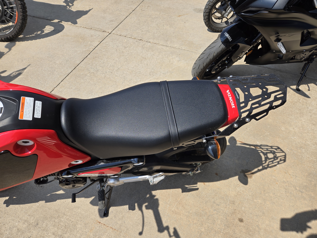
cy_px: 119
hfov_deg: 73.9
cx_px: 158
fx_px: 211
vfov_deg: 58.9
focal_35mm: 23
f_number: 1.8
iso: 25
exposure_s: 1/1983
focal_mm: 5.4
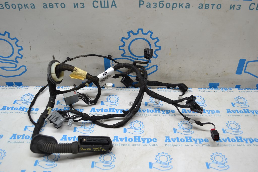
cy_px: 86
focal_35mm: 33
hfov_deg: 57.2
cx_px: 129
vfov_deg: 40.0
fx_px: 237
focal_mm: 22
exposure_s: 1/80
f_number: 4.5
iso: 400
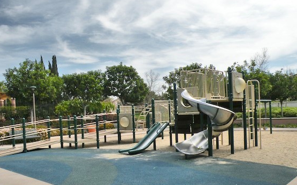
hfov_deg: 58.0
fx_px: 267
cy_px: 115
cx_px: 134
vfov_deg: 38.1
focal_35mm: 33
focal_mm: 4.7
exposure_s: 1/257
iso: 64
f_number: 6.3
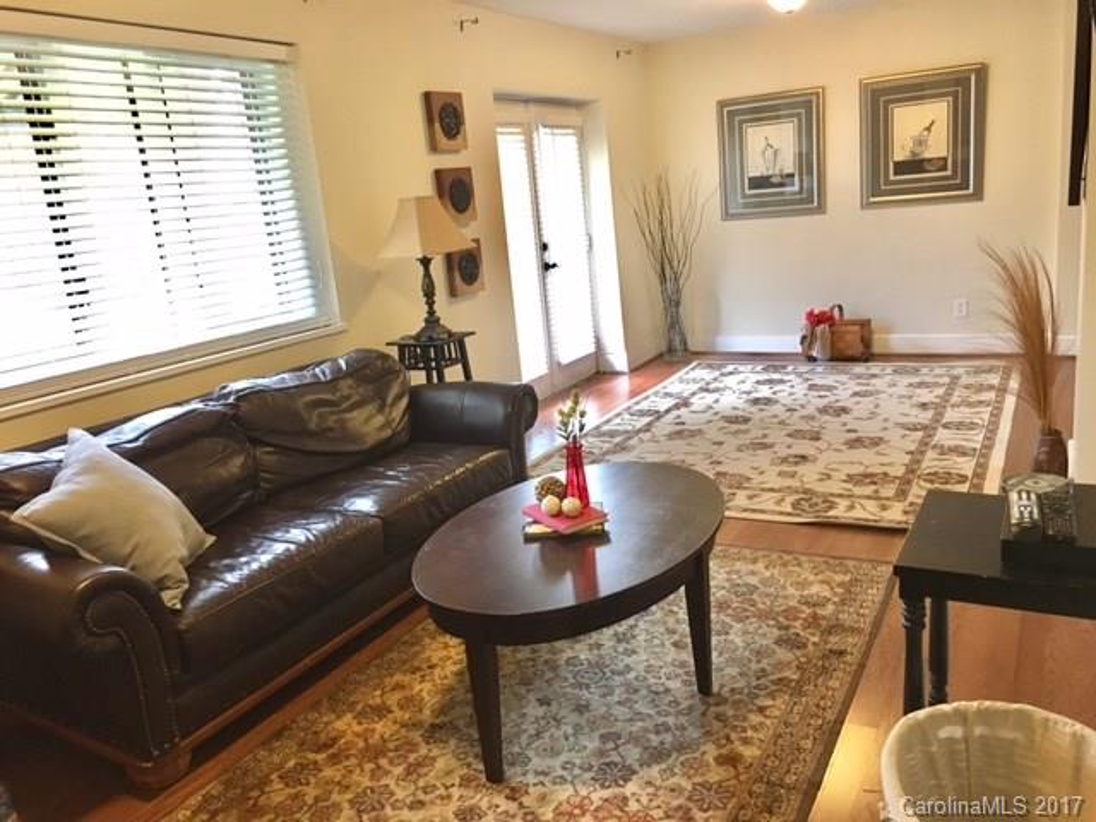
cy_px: 411
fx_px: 918
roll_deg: +4.9
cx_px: 548
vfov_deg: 48.2
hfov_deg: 61.7
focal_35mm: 29
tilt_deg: -13.5
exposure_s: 1/30
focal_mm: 4.15
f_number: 2.2
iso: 200
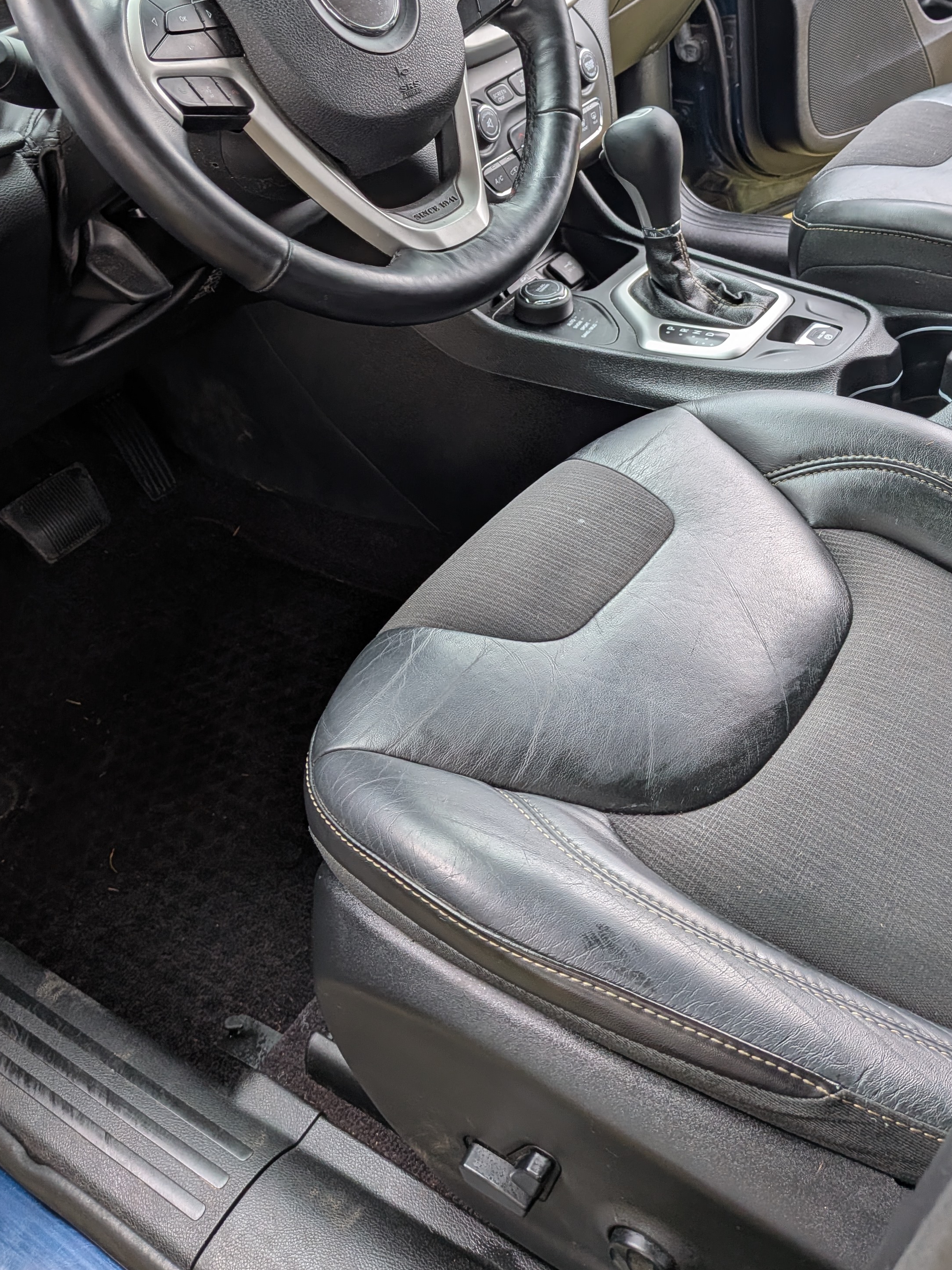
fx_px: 1210
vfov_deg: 54.2
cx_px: 517
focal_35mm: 33
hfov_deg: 42.9
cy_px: 424
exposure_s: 1/60
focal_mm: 4.53
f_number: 1.7
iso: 49
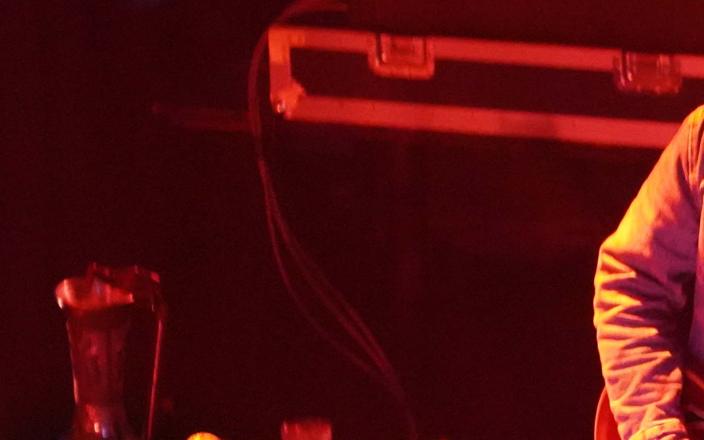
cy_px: 248
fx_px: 7808
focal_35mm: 407
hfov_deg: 5.1
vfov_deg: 3.2
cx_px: 1003
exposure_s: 1/20
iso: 12800
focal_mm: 105
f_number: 4
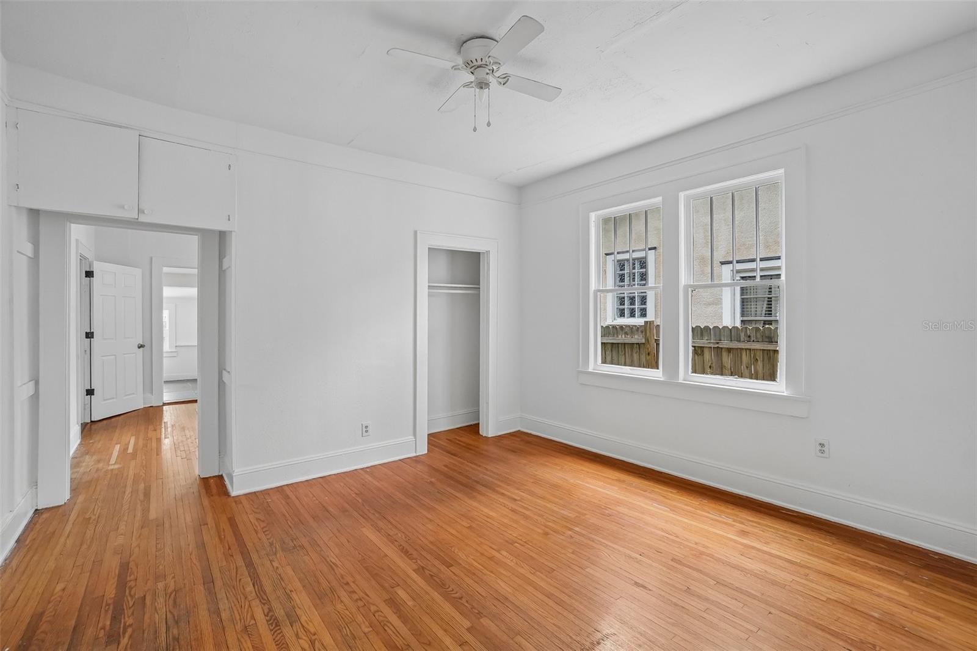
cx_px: 488
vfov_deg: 77.3
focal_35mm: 15
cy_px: 326
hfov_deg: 100.4
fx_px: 407
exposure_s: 1/30
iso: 400
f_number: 8
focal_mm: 10
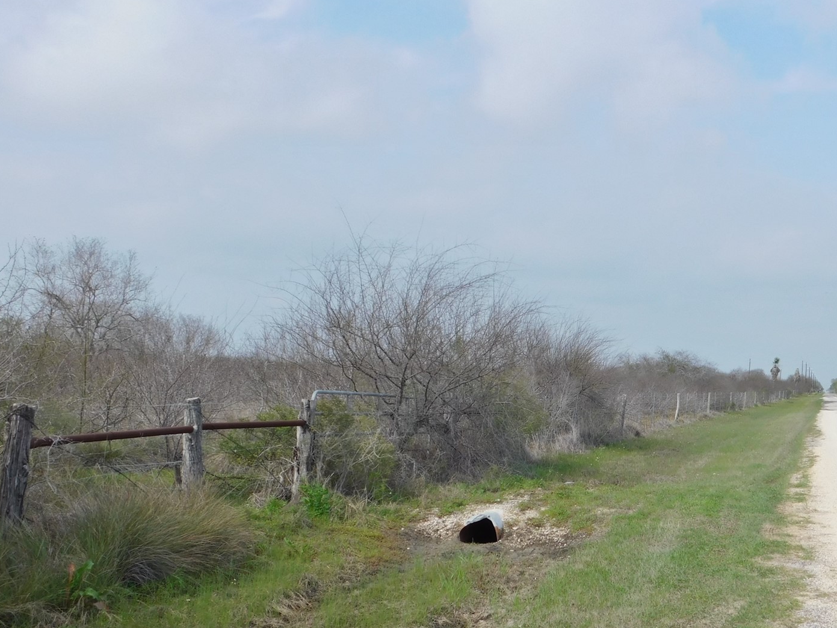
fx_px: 1281
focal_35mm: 53
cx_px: 600
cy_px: 362
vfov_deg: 27.5
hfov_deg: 35.6
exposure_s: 1/1250
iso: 125
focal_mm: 6.3
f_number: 3.5
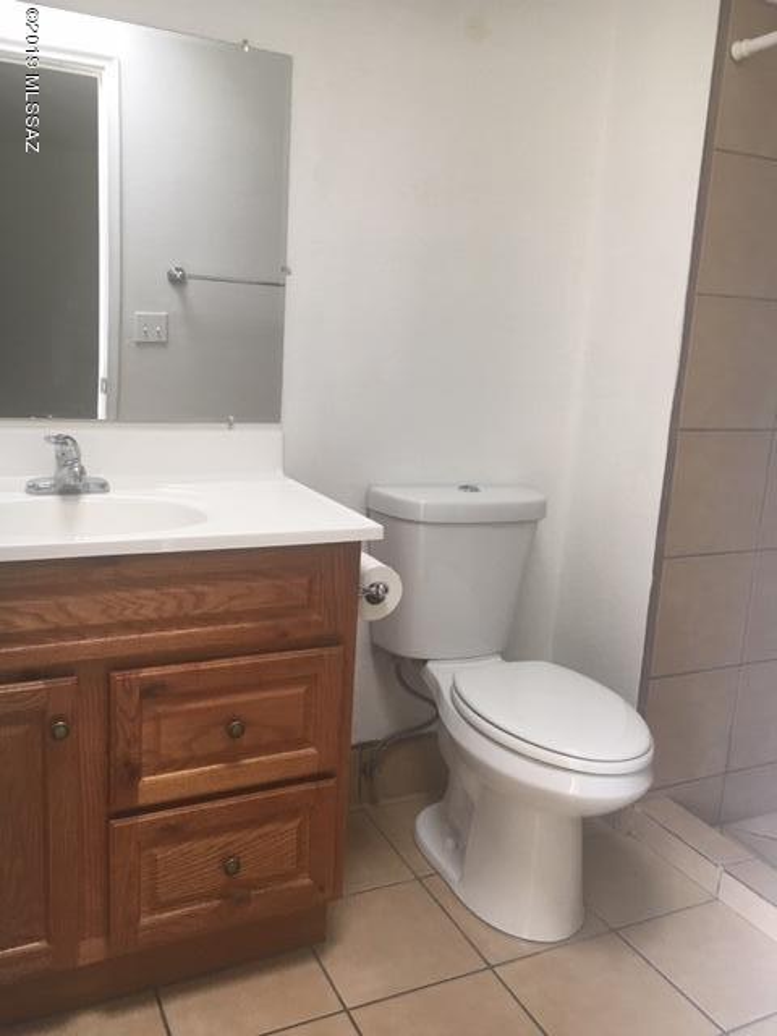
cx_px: 388
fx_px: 868
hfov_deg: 48.2
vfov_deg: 61.7
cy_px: 518
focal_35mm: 29
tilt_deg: -12.5
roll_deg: -4.3
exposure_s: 1/30
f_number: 2.2
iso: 40
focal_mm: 4.15
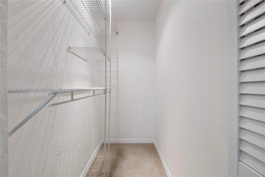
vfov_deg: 77.3
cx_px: 132
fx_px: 110
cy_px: 88
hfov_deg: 100.4
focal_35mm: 15
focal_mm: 10
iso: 250
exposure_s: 1/5
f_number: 7.1
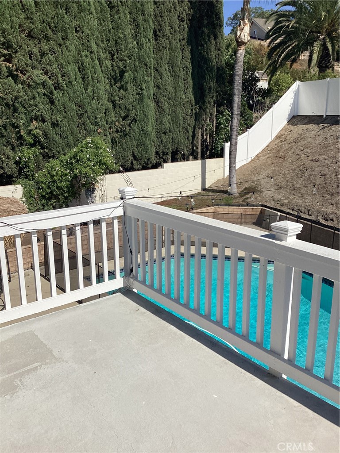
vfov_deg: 58.4
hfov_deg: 45.4
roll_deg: +1.2
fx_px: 406
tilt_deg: -16.1
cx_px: 170
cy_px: 226
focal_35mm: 31
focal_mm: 3.3
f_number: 2.4
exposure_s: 1/2809
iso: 25
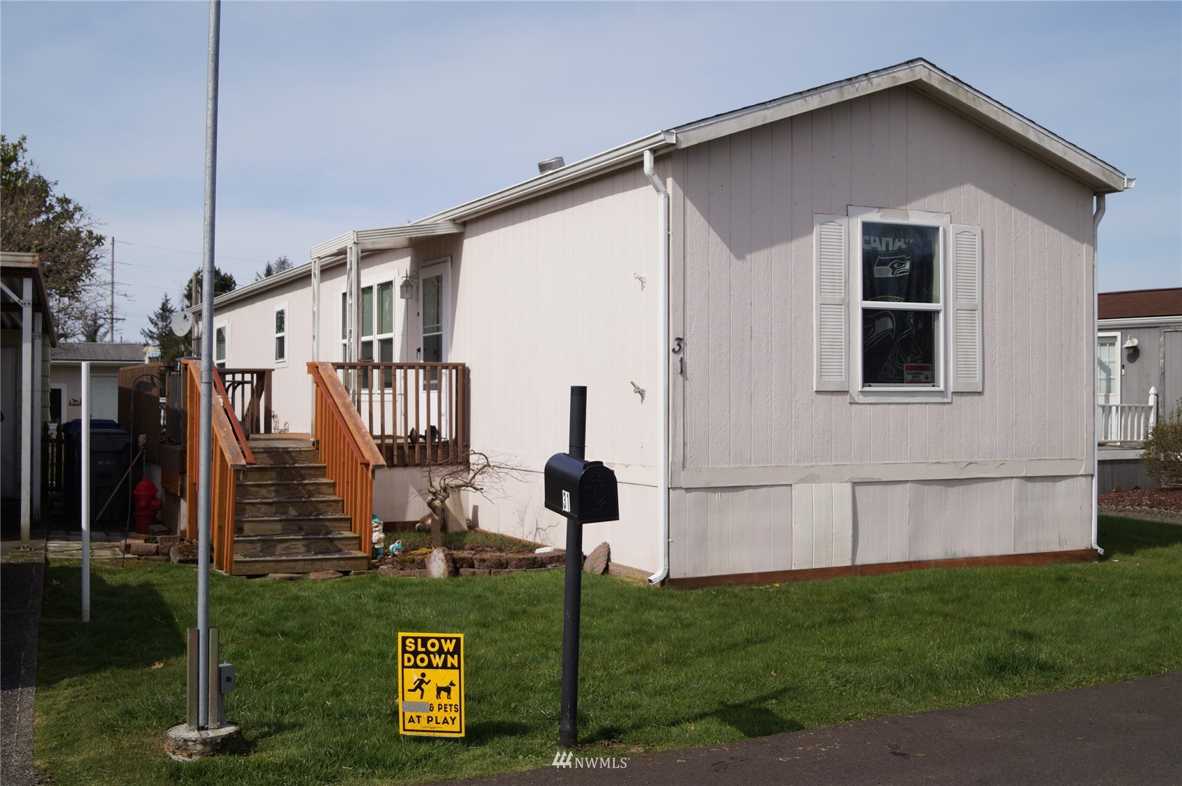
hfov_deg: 49.6
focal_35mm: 39
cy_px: 393
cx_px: 591
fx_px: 1279
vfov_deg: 34.1
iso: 100
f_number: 4.5
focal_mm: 26
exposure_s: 1/1600
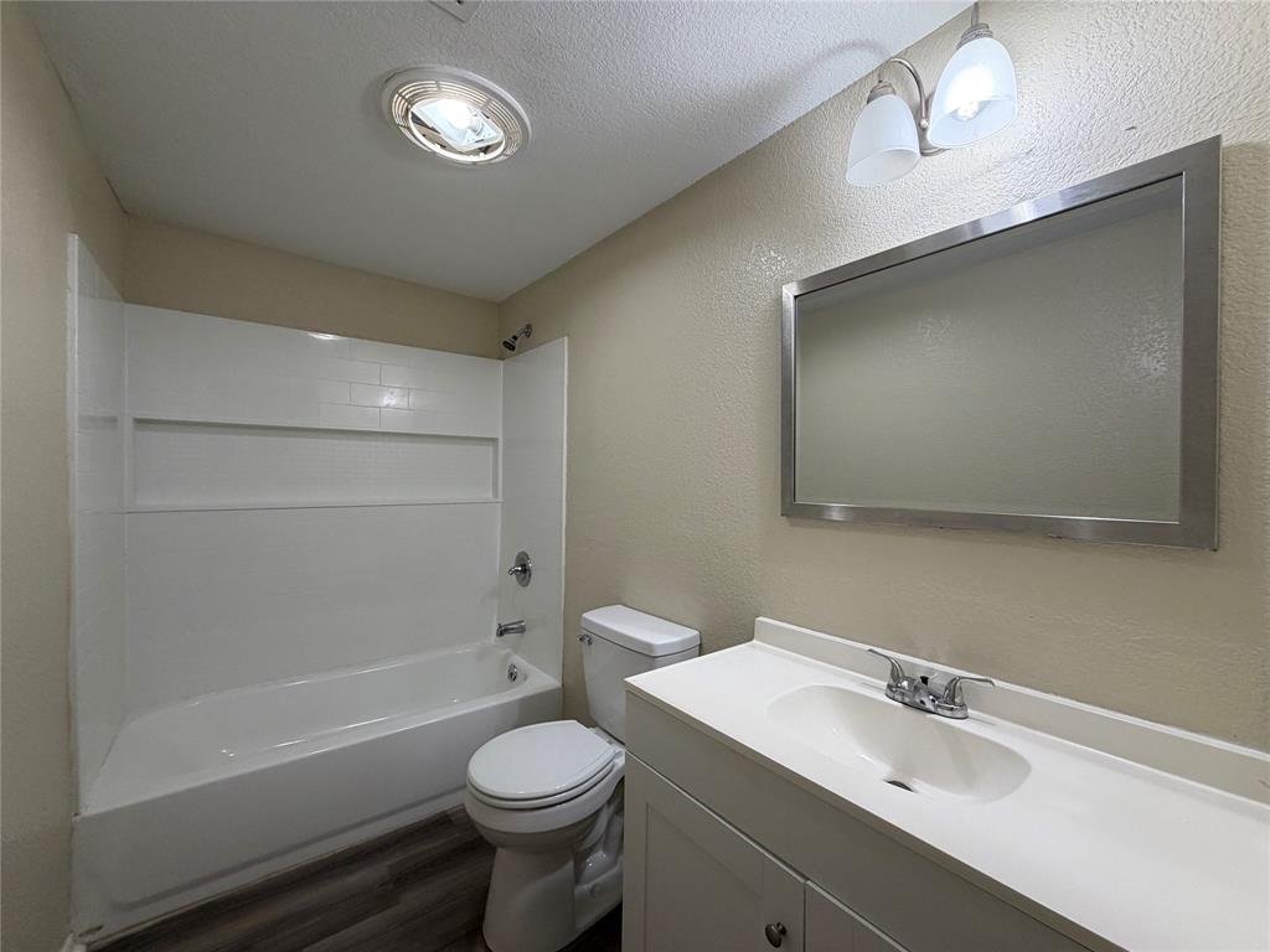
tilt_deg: -1.7
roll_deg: -0.3
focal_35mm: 14
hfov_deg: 102.1
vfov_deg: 85.7
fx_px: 514
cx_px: 635
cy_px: 476
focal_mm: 2.22
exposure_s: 1/120
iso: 200
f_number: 2.2
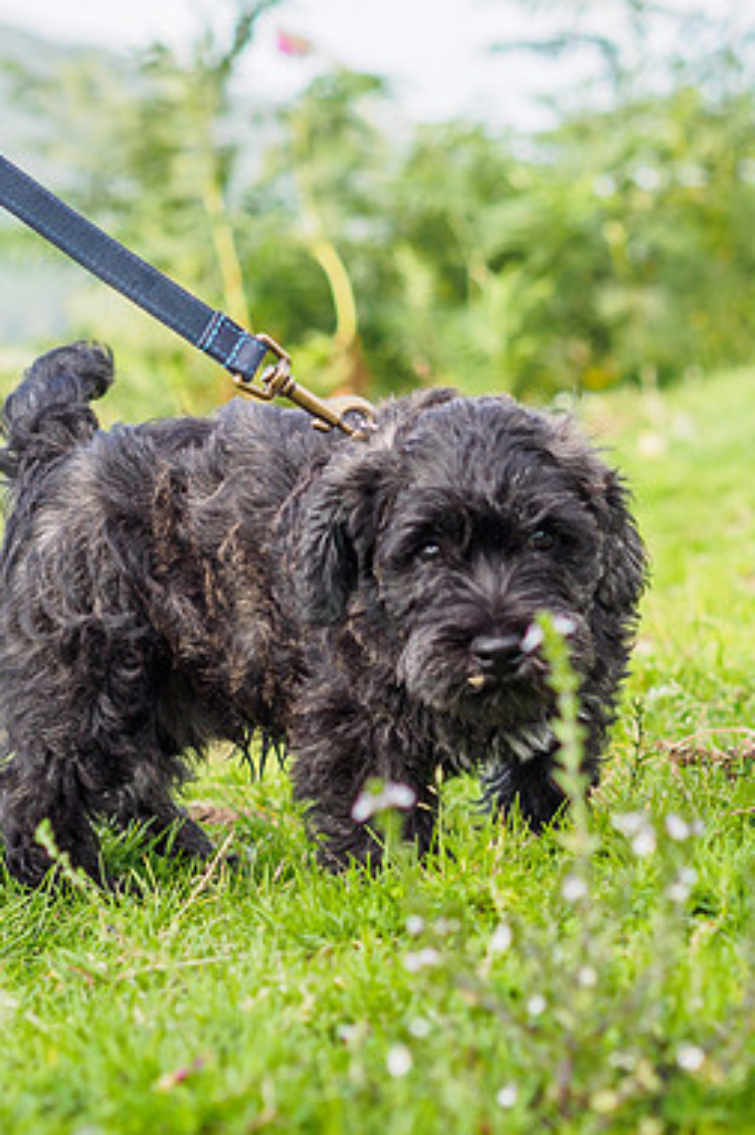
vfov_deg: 13.6
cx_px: 628
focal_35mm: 151
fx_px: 4754
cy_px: 470
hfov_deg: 9.1
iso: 200
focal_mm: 45
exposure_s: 1/800
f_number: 2.8
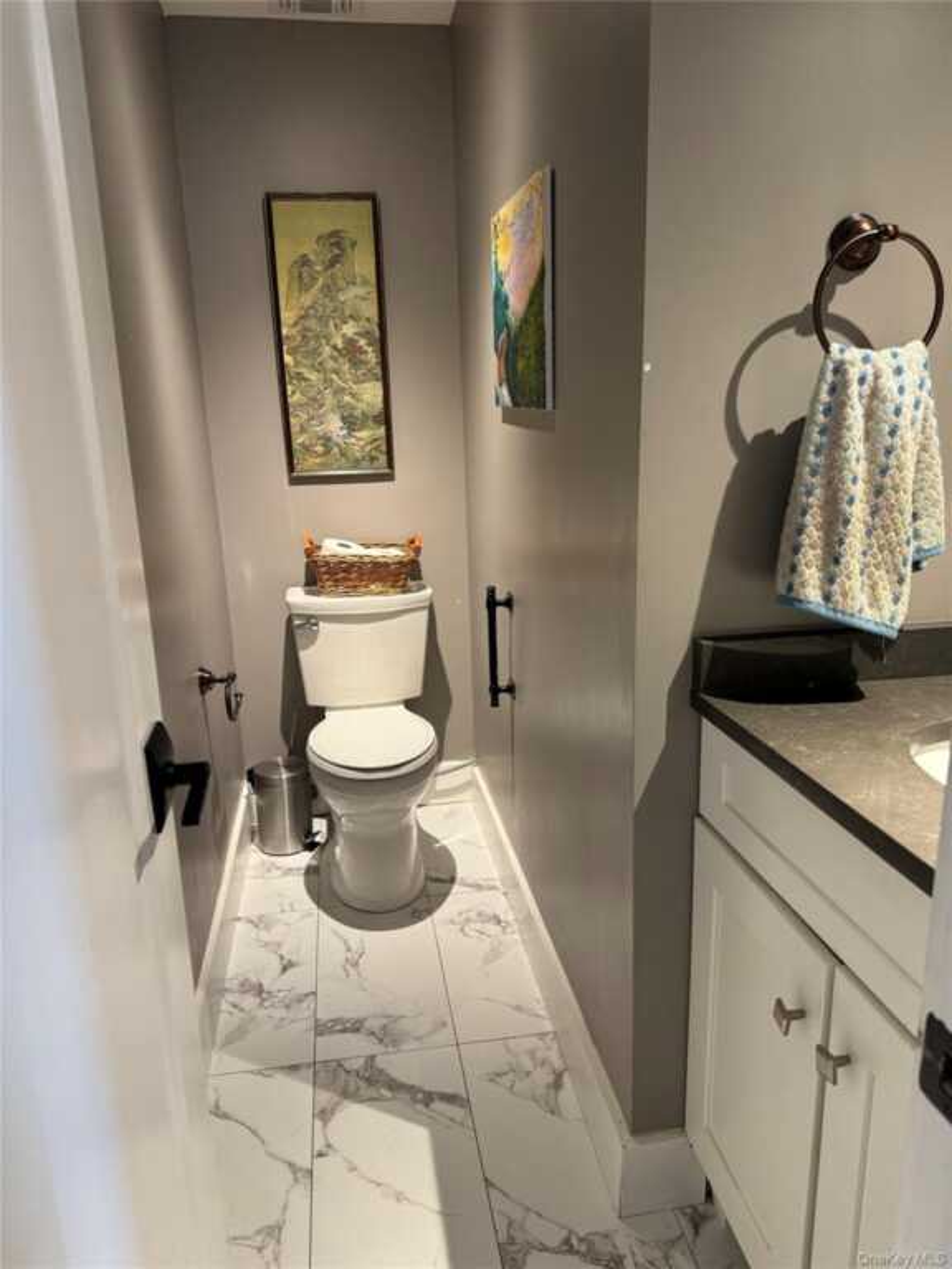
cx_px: 476
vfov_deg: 71.6
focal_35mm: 24
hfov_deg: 56.8
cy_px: 634
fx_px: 880
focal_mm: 6.76
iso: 250
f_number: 1.78
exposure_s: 1/60
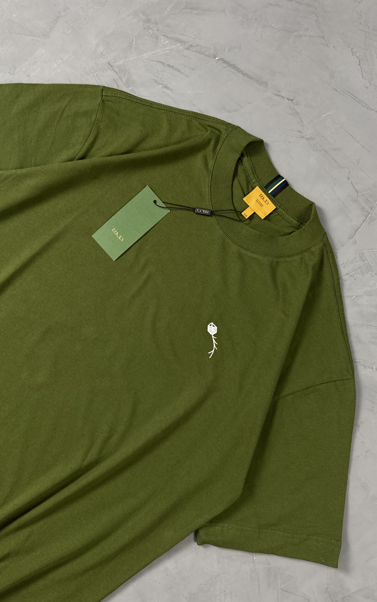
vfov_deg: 70.4
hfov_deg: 47.6
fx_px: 427
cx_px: 186
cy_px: 305
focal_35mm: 26
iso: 160
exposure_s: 1/60
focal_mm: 6.76
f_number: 1.78
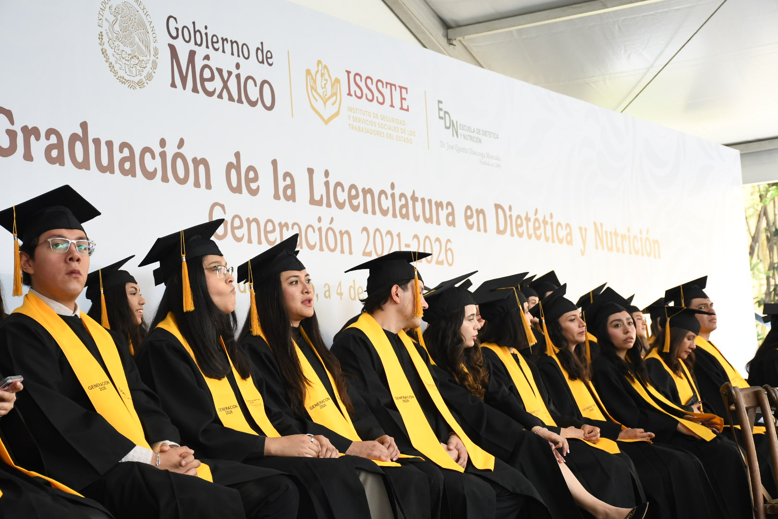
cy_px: 260
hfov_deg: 24.2
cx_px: 389
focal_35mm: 84
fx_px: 1815
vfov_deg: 16.3
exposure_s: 1/125
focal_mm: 56
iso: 800
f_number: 6.3
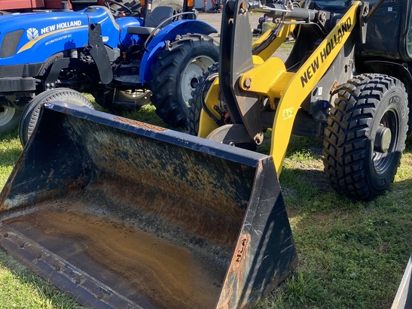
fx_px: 453
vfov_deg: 37.5
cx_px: 240
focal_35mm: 38
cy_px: 114
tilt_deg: -13.6
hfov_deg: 48.7
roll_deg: +1.2
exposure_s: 1/805
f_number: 1.8
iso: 32
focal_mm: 4.25
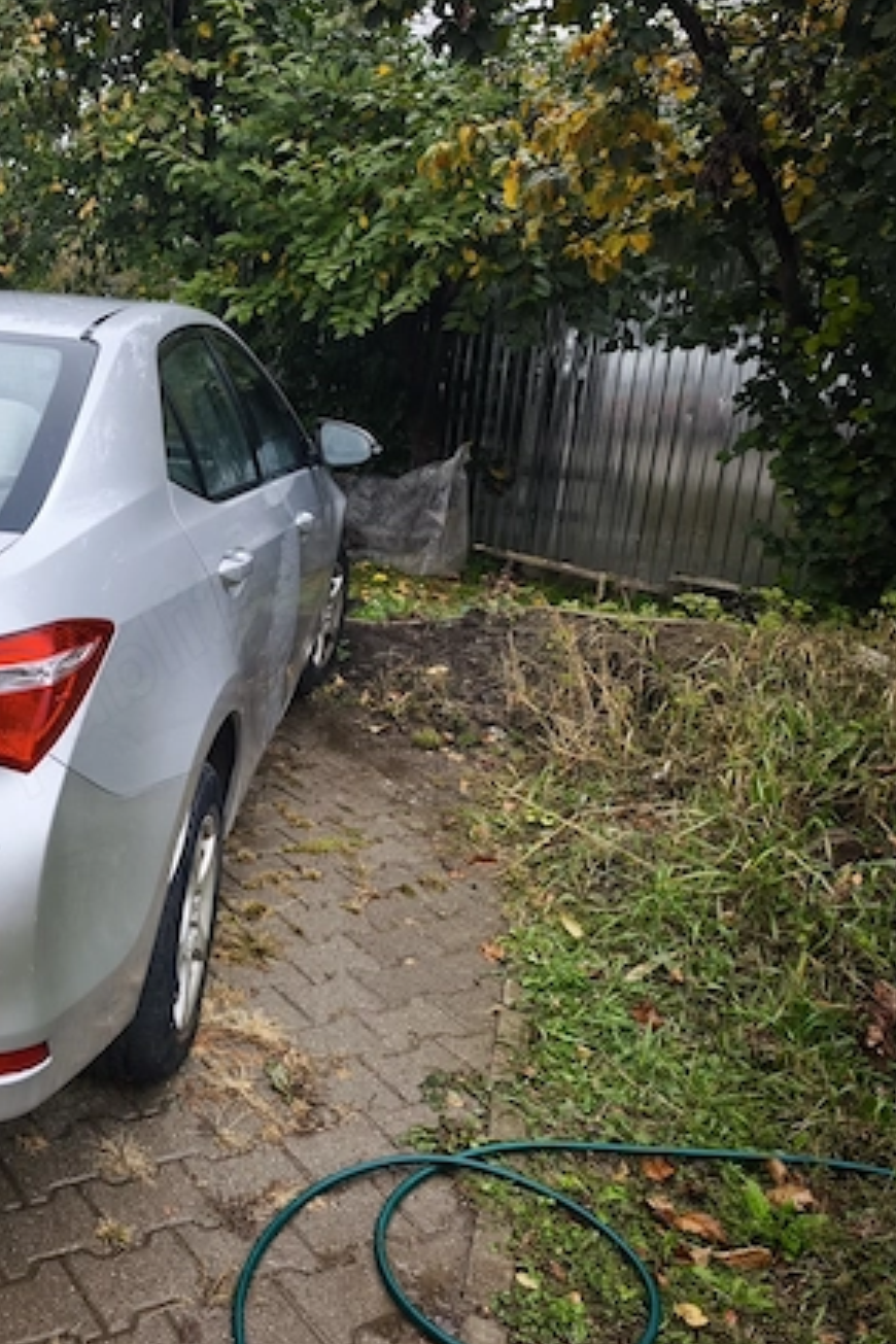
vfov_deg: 57.2
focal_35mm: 33
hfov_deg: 35.7
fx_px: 1232
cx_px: -22
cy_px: 658
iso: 250
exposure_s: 1/100
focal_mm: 6.57
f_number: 1.6
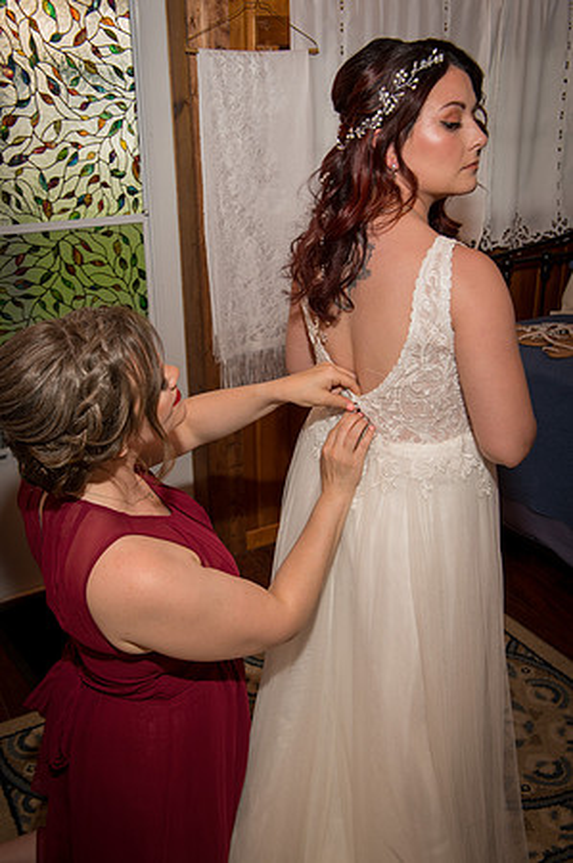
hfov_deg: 36.8
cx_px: 286
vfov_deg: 53.2
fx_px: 861
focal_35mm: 36
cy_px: 432
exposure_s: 1/125
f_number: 4.8
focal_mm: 36
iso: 400
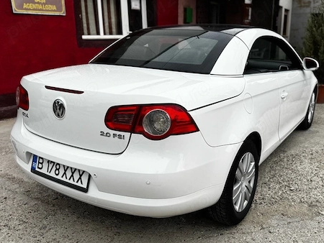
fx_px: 300
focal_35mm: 32
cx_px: 192
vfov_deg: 44.2
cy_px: 120
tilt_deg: -15.3
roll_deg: +0.3
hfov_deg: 56.4
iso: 80
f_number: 1.78
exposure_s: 1/609
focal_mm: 6.76
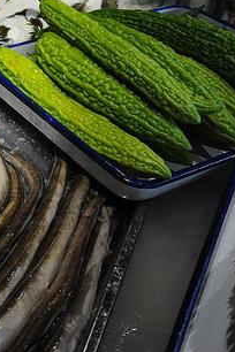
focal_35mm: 71
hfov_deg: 17.2
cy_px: 167
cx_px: -123
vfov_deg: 28.4
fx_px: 695
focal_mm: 34
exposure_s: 1/500
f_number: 5.6
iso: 3200
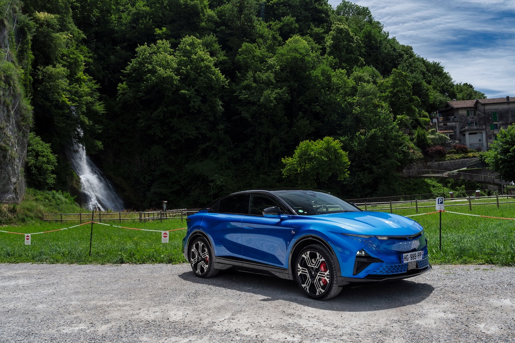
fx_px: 458
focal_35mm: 32
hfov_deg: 58.7
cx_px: 258
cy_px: 172
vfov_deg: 41.1
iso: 400
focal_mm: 32
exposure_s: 1/160
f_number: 13
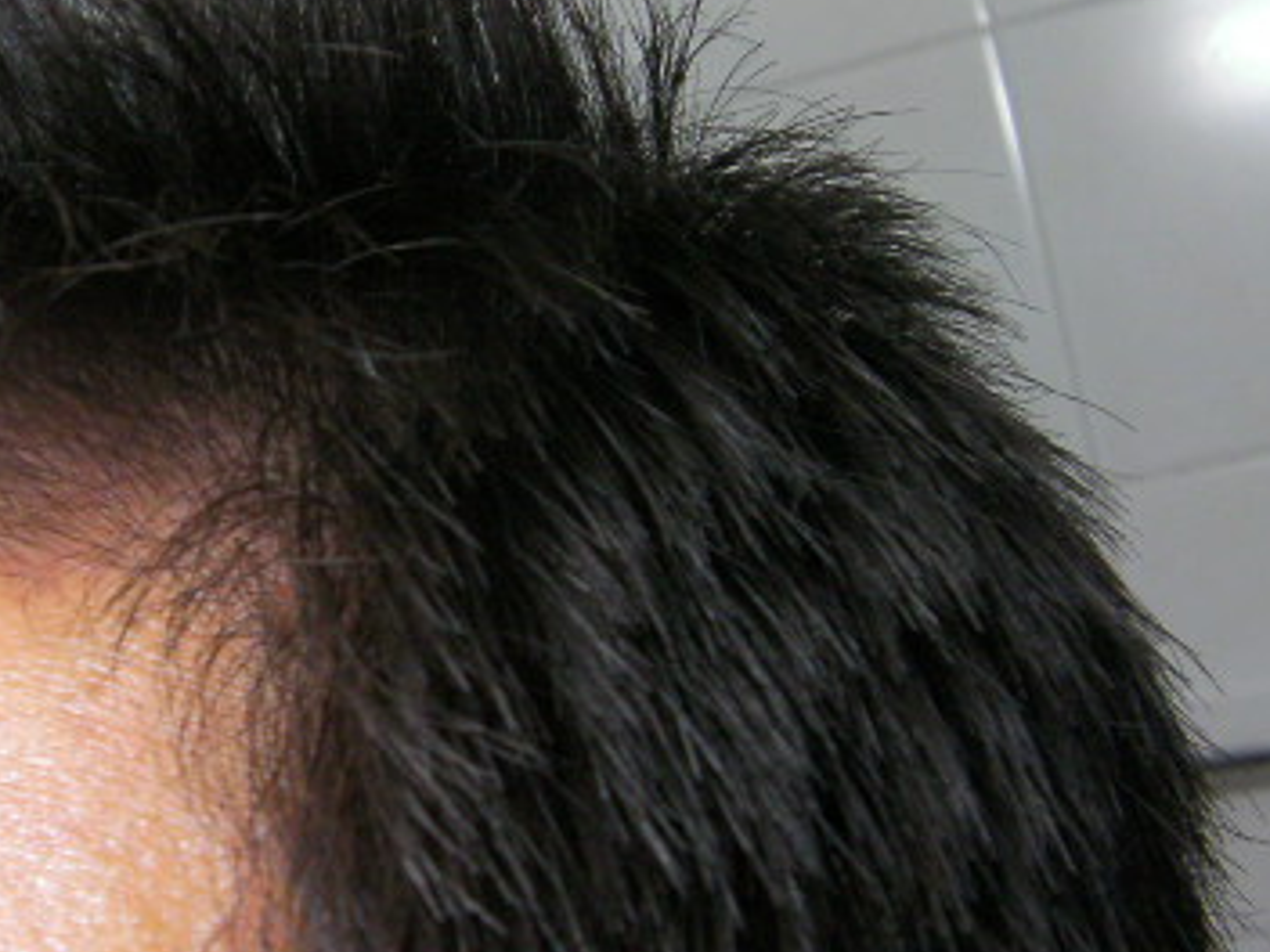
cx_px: 364
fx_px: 2531
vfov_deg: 21.3
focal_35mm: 69
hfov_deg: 27.9
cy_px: 490
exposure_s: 1/30
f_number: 3.5
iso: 173
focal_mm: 6.8
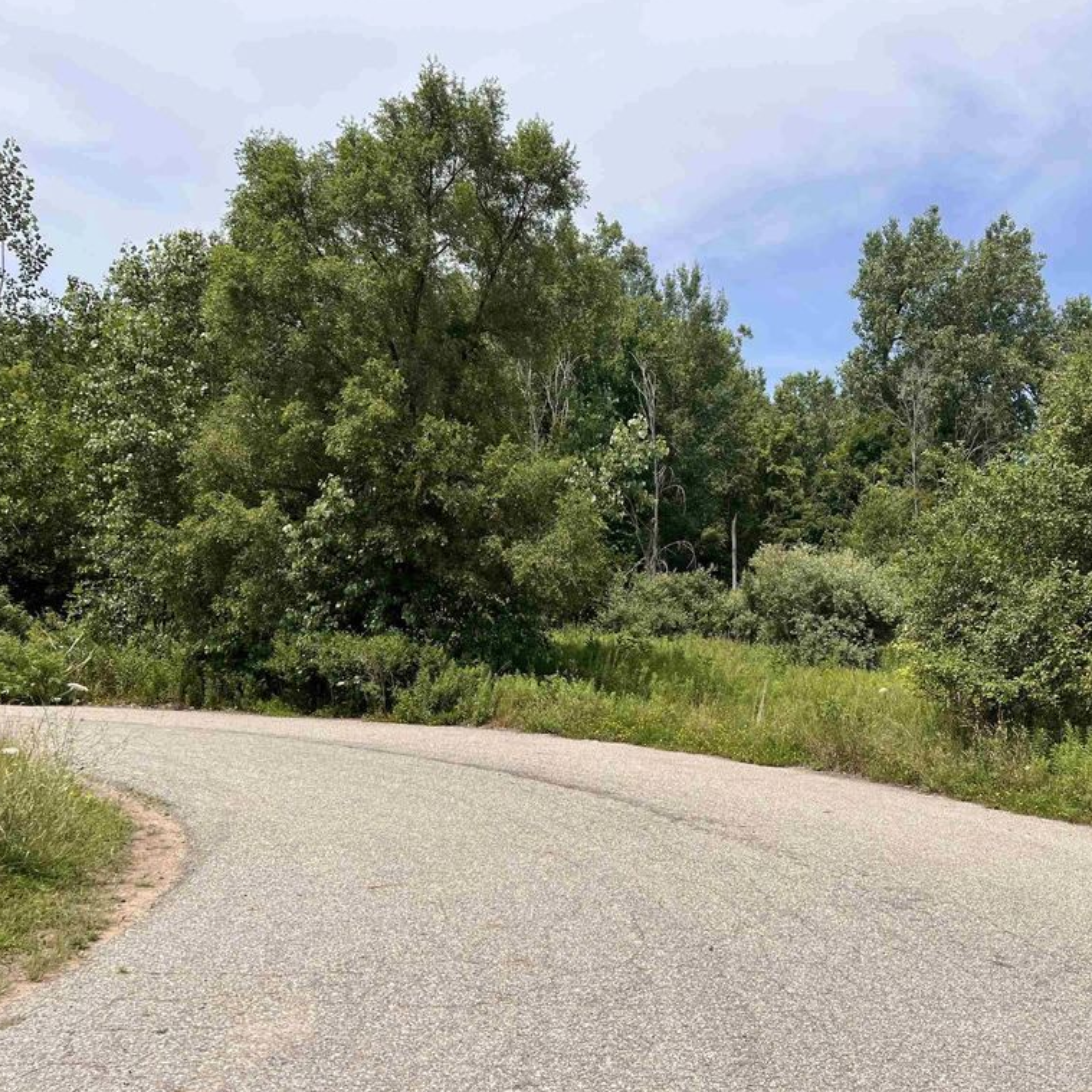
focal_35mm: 31
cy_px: 544
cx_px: 685
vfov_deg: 52.5
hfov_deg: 52.0
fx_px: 1106
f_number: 1.5
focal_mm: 5.7
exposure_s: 1/4444
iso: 50
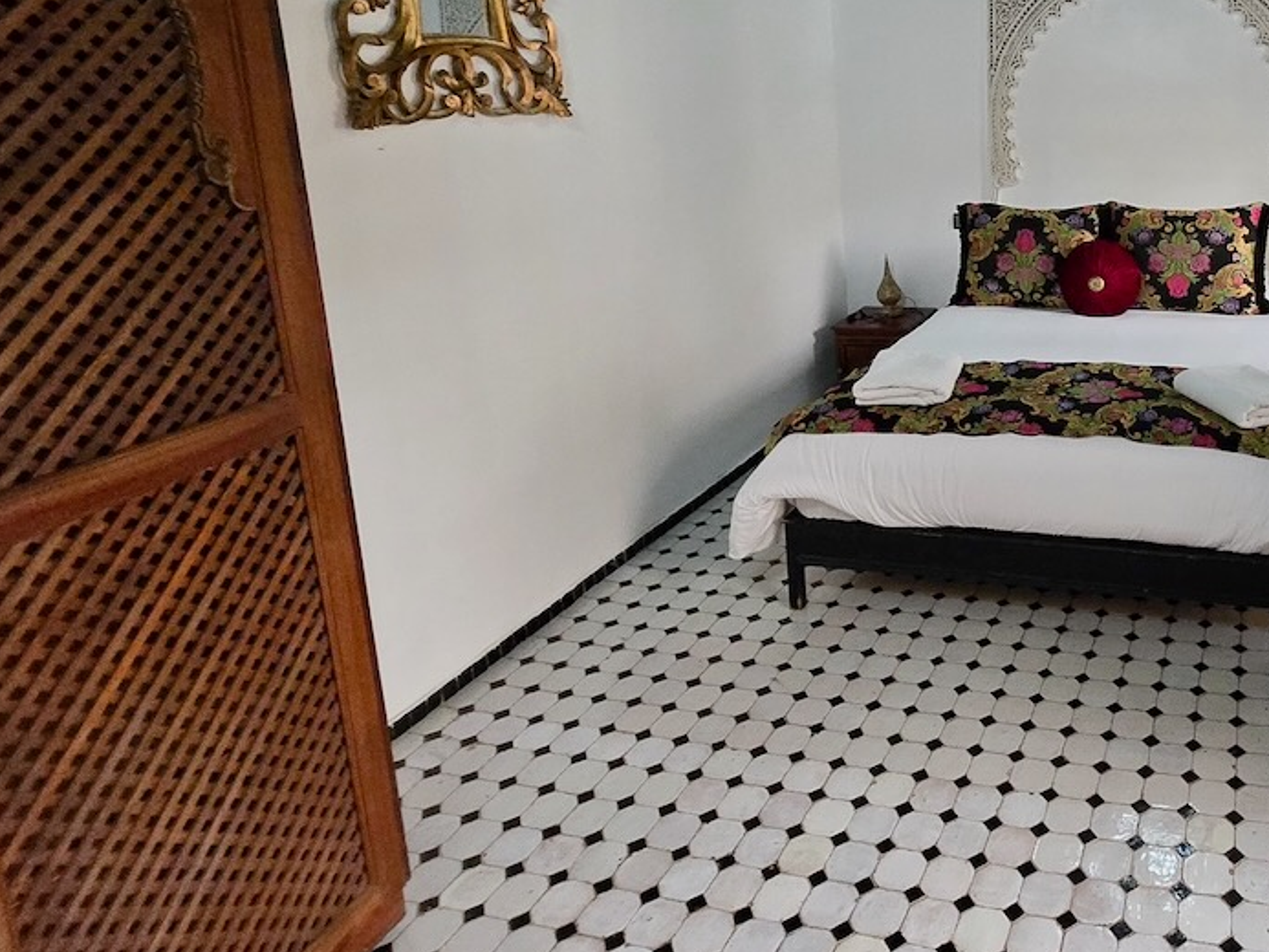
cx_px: 1104
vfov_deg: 54.0
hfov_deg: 62.1
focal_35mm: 24
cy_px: 231
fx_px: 880
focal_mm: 1.7
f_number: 2.2
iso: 640
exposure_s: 1/50
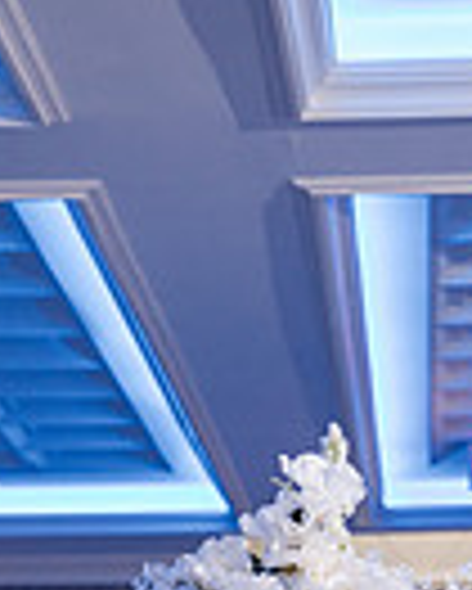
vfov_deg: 11.3
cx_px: 315
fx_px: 2808
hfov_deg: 9.6
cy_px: 959
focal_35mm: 161
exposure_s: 1/250
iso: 2500
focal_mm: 50
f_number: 4
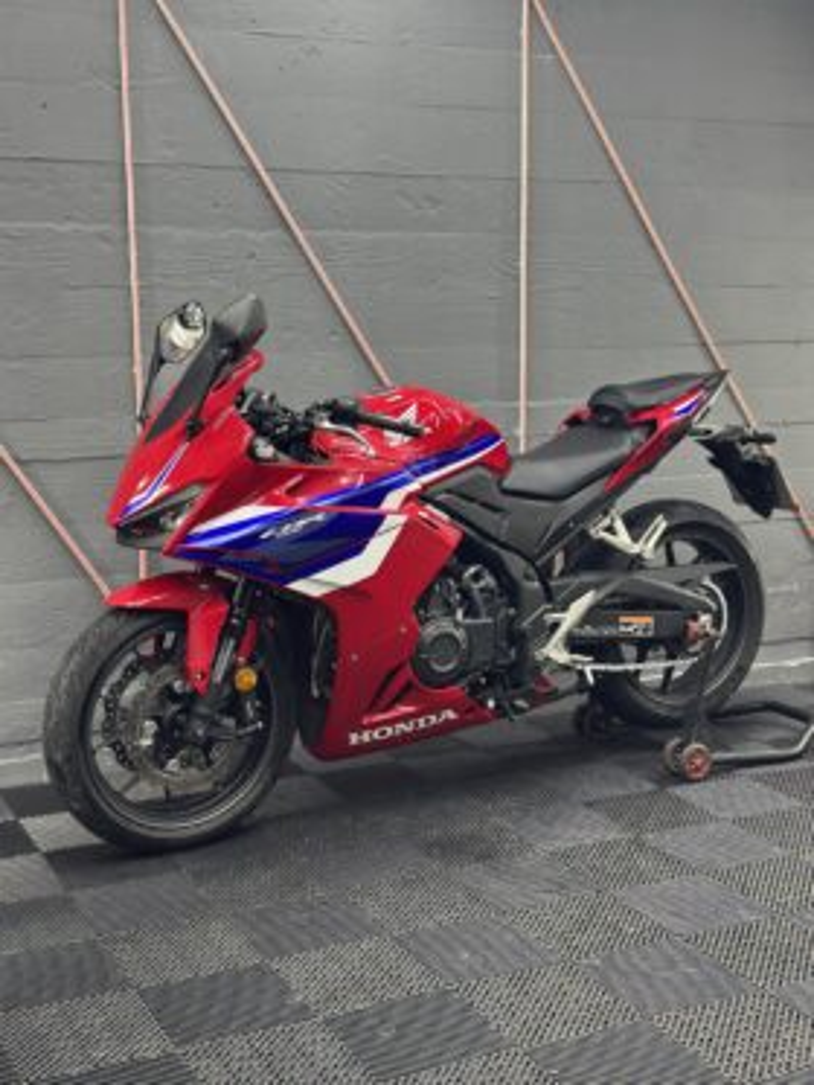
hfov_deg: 30.3
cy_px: 542
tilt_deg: -8.4
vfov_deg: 39.6
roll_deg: +0.2
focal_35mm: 48
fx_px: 1504
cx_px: 407
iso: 160
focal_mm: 6.86
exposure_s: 1/100
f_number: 1.78
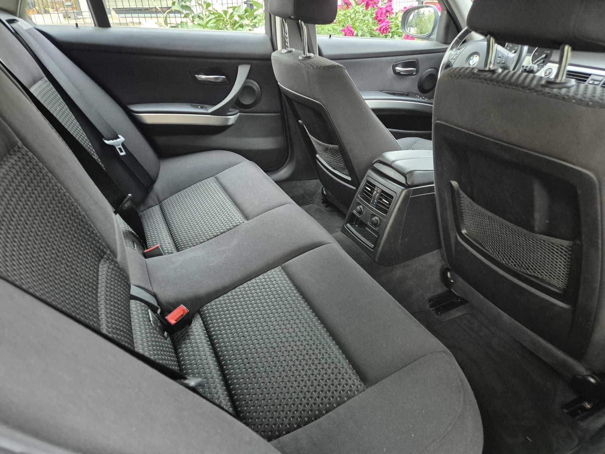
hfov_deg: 73.9
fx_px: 402
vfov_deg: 58.9
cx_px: 302
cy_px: 227
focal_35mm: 23
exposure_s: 1/50
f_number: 1.8
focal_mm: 5.4
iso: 1600
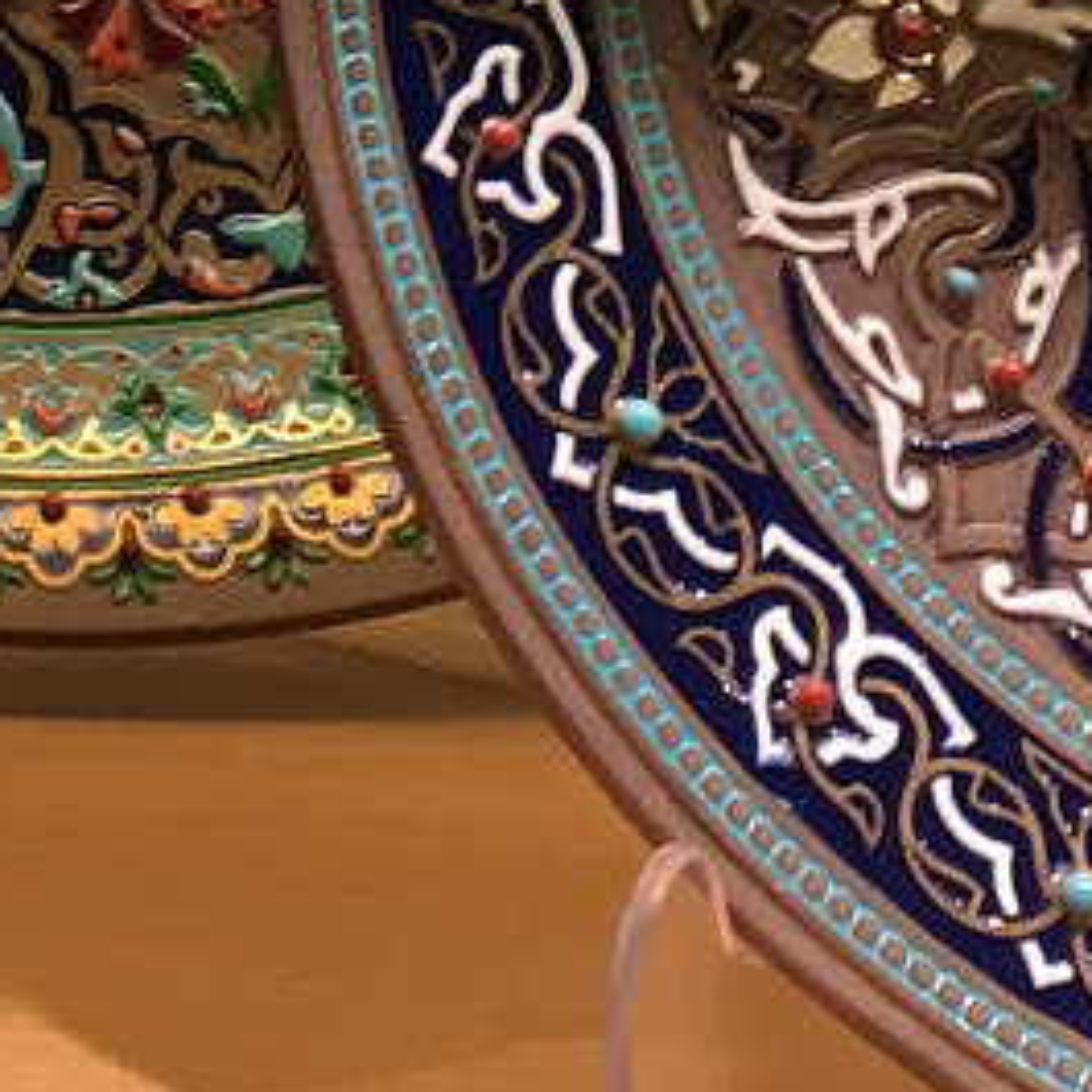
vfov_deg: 10.7
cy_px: -746
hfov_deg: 11.0
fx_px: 5532
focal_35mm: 155
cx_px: -284
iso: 32
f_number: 2.2
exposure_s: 1/33
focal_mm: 4.15
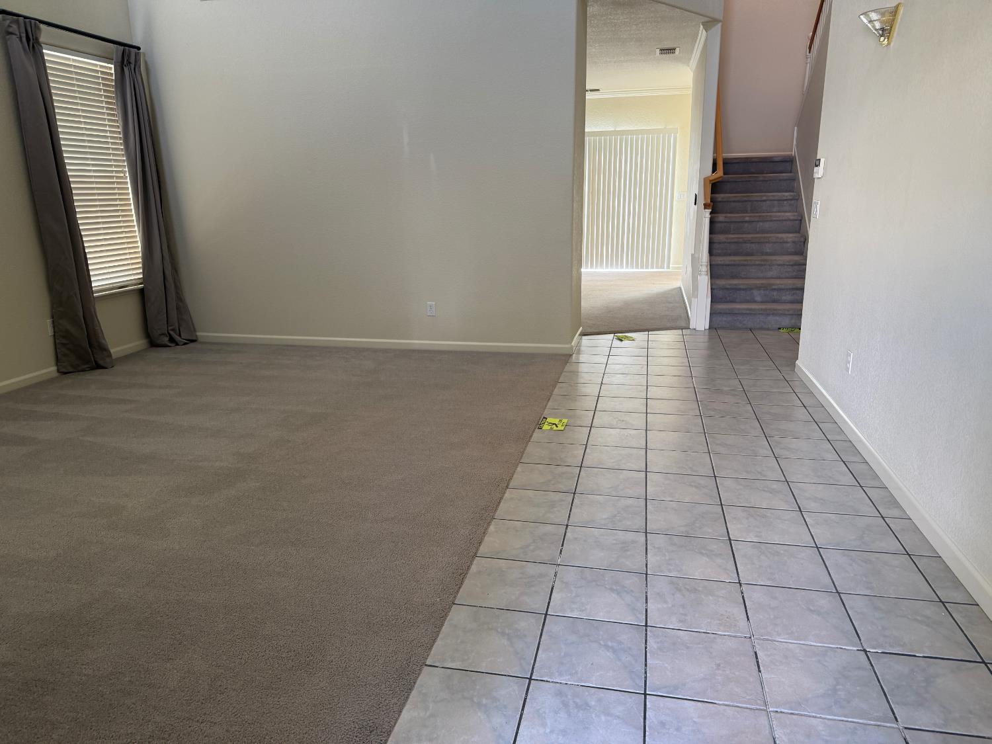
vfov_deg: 56.8
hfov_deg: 71.6
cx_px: 496
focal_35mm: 24
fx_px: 688
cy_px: 372
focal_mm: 6.76
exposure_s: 1/60
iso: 125
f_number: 1.78
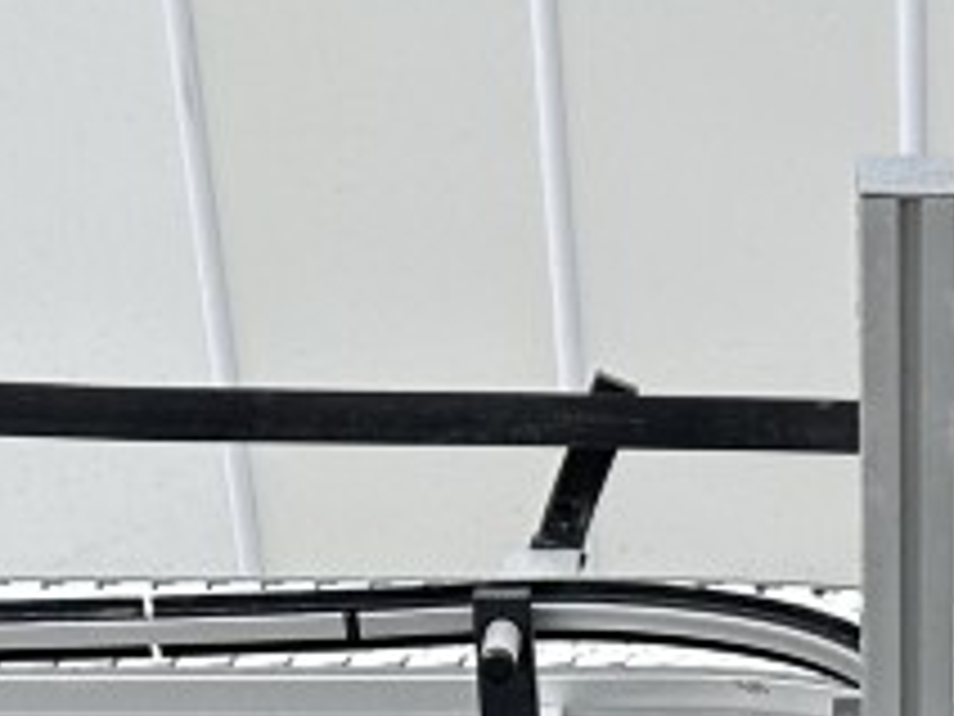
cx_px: 918
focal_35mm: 116
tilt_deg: -31.9
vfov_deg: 11.7
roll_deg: +1.4
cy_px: 1310
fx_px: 3197
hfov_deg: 16.7
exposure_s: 1/304
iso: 80
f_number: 1.78
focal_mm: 6.86
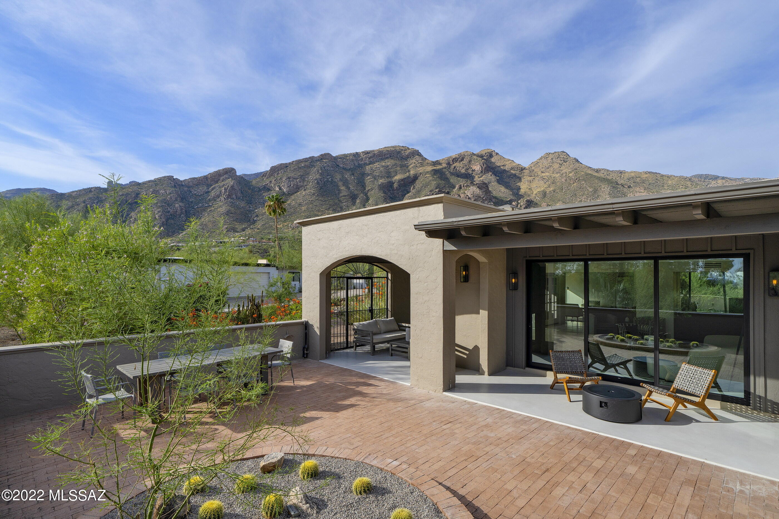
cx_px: 390
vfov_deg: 73.7
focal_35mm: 16
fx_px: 346
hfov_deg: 96.7
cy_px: 260
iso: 100
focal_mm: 16
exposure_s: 1/250
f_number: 9
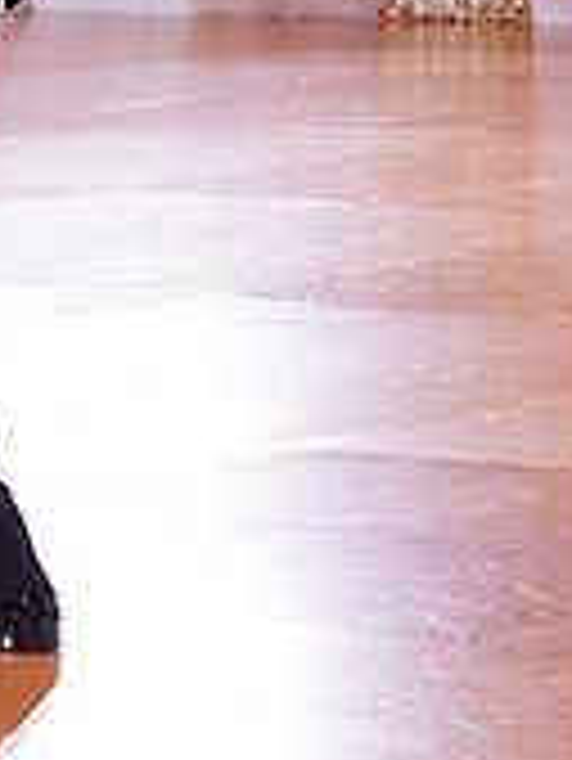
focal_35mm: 347
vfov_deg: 5.7
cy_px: -238
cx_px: -119
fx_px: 7636
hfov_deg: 4.3
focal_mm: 105
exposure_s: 1/200
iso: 1600
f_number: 6.3
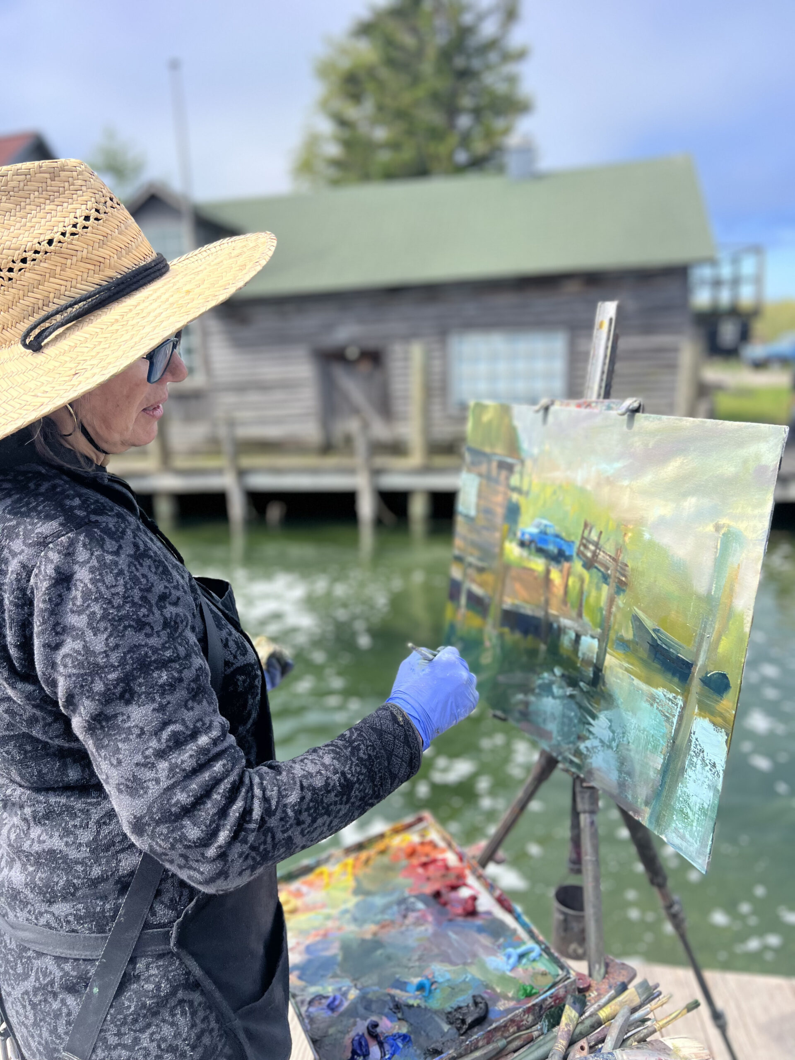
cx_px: 398
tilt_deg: -11.3
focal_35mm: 26
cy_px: 530
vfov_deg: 67.3
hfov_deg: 53.1
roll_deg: +2.5
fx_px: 796
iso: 50
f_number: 1.5
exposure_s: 1/2045
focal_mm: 5.7
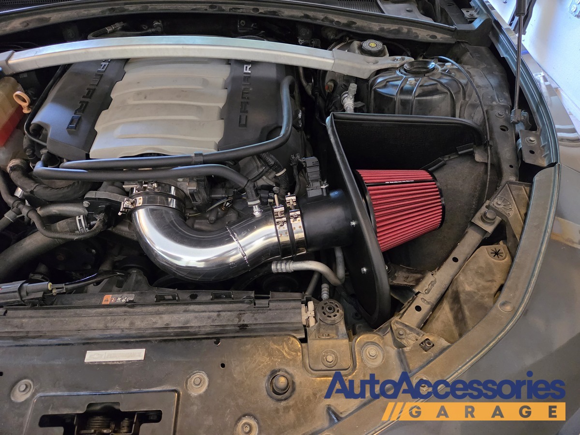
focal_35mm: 23
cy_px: 218
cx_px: 290
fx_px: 385
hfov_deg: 73.9
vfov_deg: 58.9
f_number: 1.8
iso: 2000
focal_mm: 5.4
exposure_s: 1/120
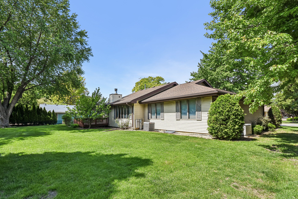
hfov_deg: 96.7
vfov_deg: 73.7
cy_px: 101
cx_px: 145
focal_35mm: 16
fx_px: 132
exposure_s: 1/800
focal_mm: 10
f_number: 8
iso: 400
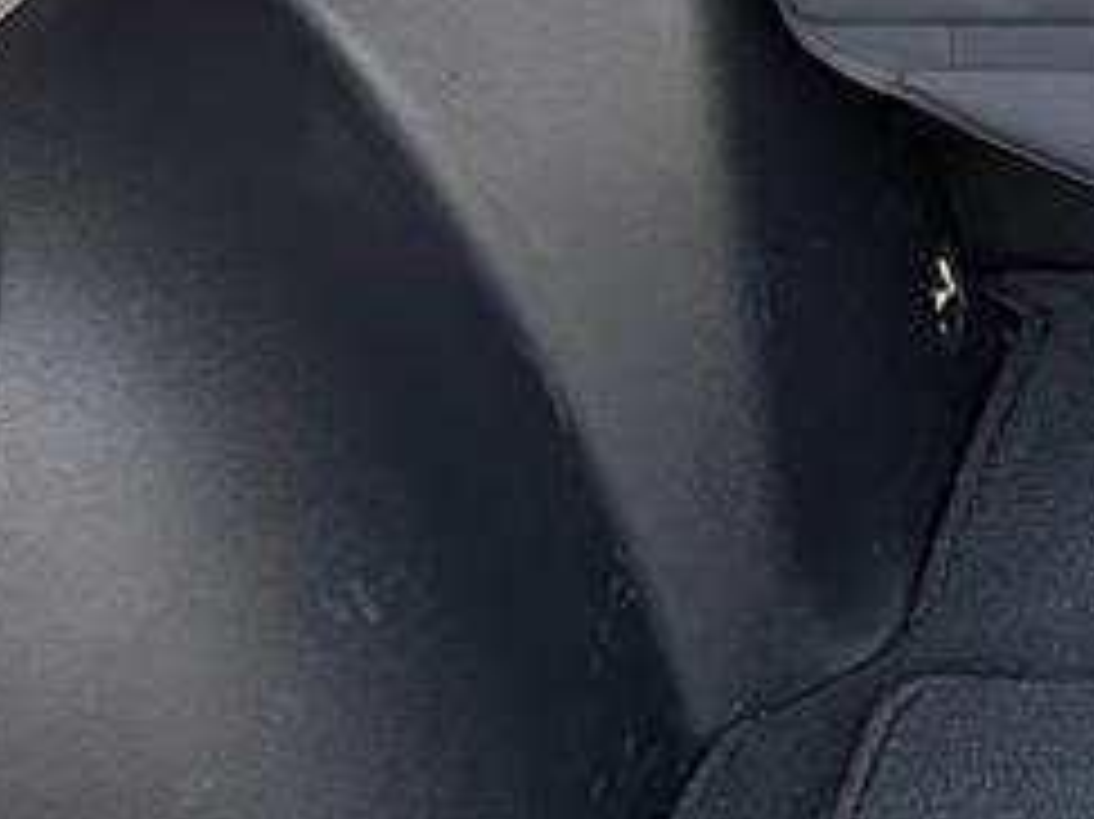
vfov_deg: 10.8
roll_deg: +0.3
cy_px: 464
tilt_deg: -28.3
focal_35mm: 137
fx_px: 4328
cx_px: 2350
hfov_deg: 12.3
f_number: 1.6
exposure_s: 1/180
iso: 50
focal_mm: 5.96
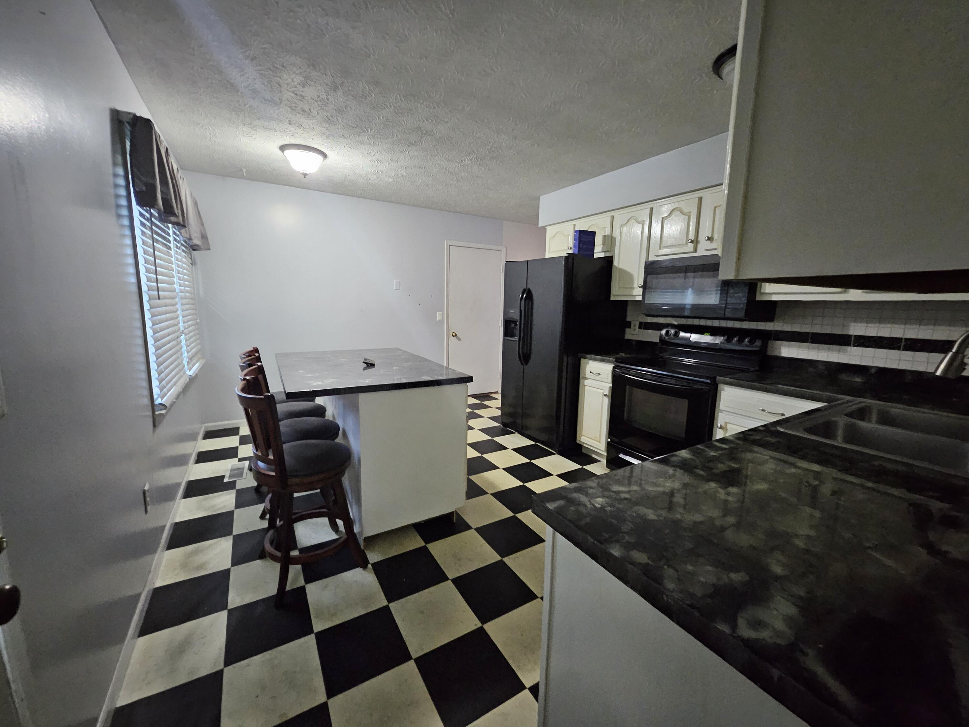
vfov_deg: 89.9
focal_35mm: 13
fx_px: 364
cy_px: 364
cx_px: 484
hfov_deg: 106.2
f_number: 2.2
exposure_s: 1/30
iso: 640
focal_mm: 1.74
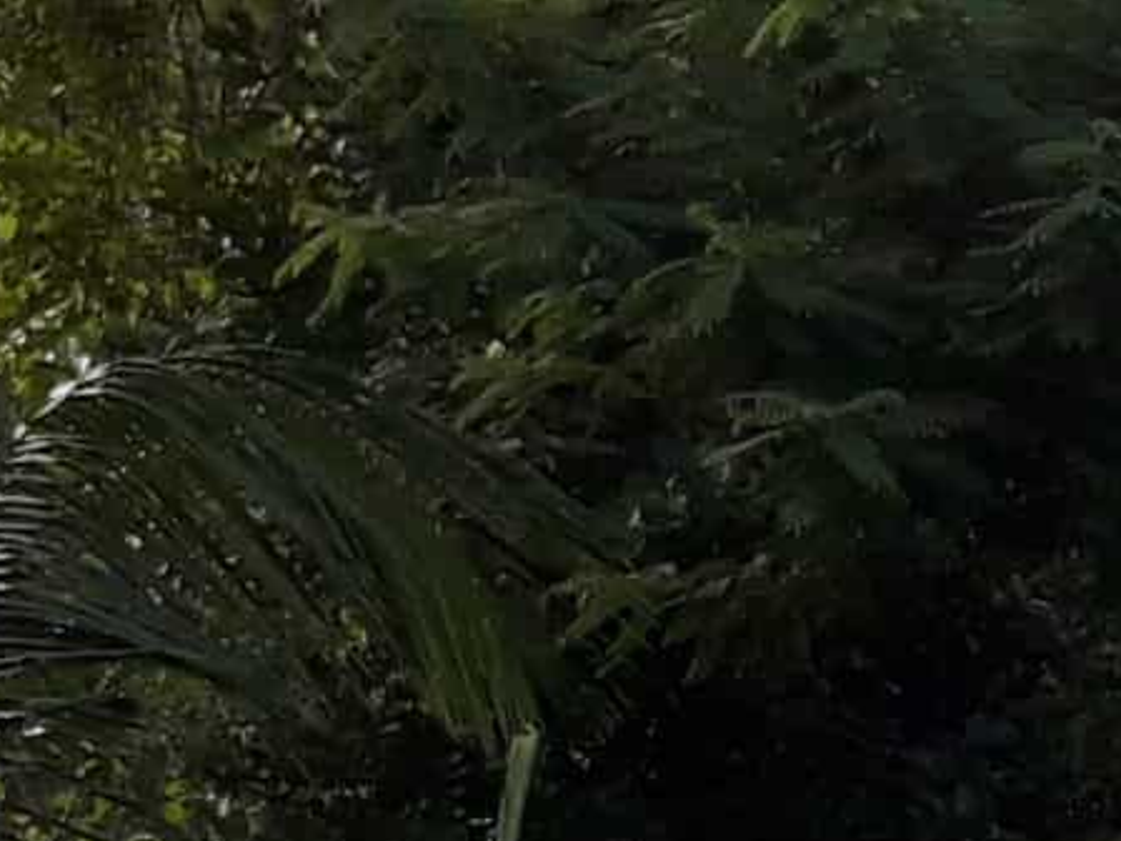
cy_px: 2400
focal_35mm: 160
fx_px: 5181
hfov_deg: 10.6
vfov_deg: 8.1
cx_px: 2687
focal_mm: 3.7
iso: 40
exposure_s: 1/188
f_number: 1.9
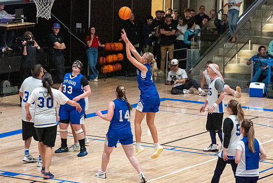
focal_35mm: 153
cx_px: 157
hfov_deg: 13.4
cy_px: 81
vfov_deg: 9.0
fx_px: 1161
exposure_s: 1/1250
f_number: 4
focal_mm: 115
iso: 8000
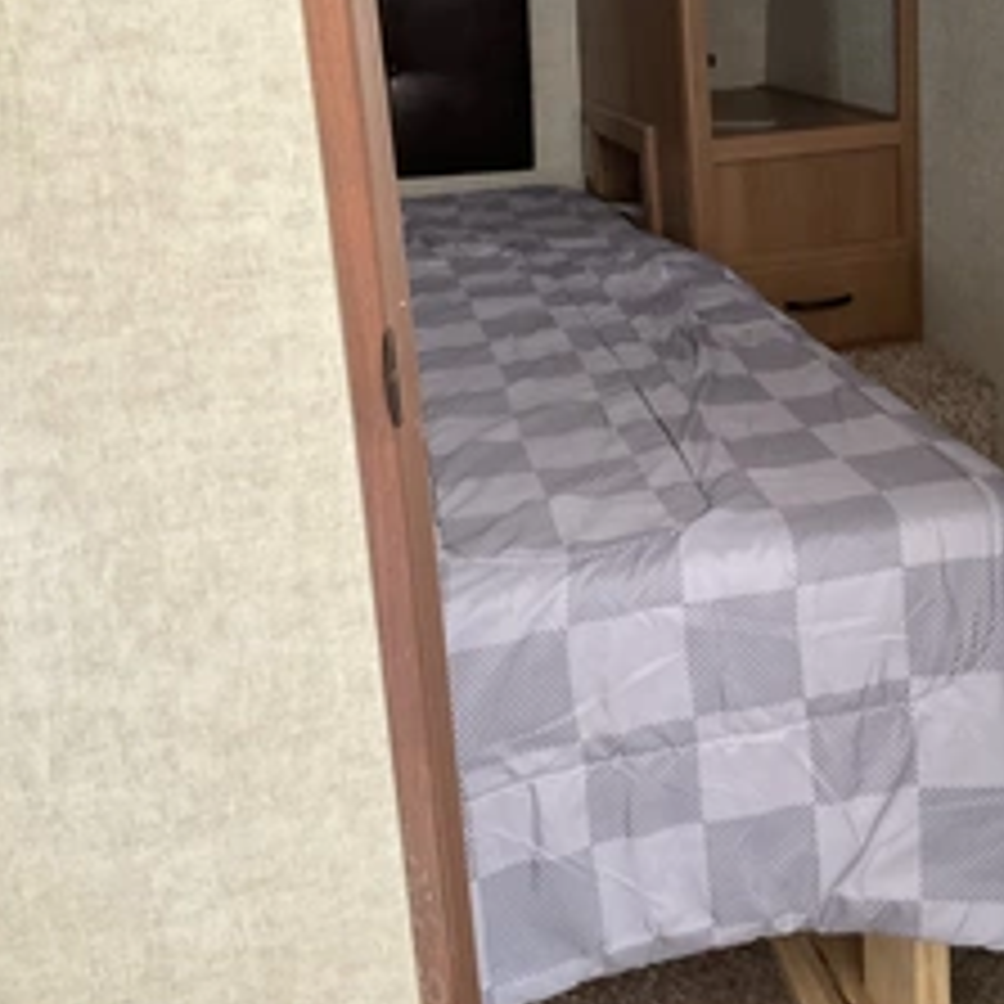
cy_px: 342
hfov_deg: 35.8
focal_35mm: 46
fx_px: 1509
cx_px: 770
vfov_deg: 36.4
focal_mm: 3
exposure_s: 1/60
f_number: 1.8
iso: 200
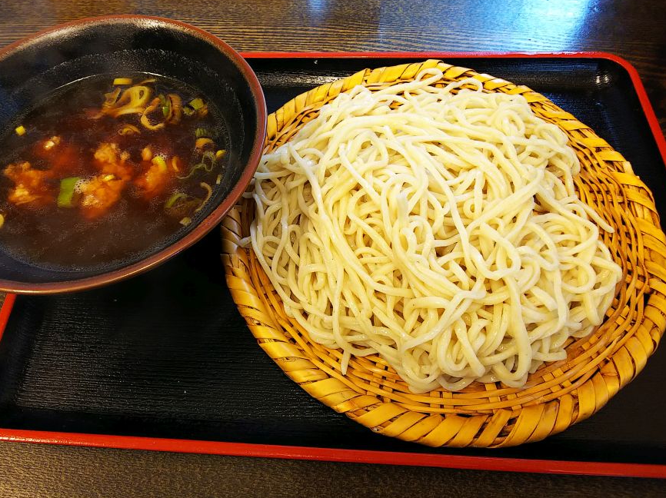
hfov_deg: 67.1
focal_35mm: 26
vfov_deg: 53.0
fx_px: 500
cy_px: 258
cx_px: 294
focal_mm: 3.4
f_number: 1.94
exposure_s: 1/30
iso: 100
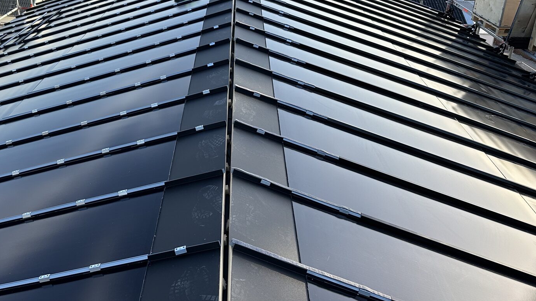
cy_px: 93
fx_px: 540
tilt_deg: -24.1
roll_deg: +0.1
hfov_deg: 51.7
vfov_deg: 30.9
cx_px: 174
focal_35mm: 38
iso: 80
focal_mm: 6.86
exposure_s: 1/989
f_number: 1.78
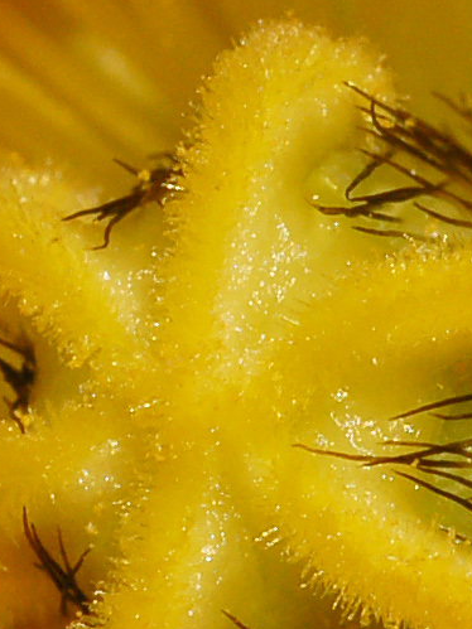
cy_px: 421
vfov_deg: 3.3
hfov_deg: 2.4
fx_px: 11058
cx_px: 223
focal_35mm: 608
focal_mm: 70
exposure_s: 1/640
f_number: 13
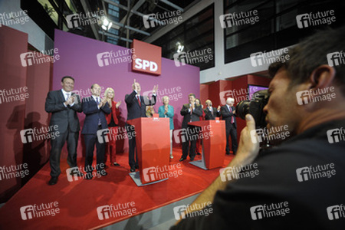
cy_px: 115
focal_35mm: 14
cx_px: 172
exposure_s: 1/200
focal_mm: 14
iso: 1600
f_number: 3.2
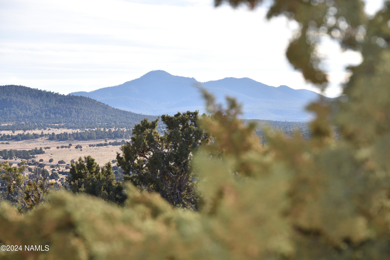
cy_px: 130
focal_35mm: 105
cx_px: 195
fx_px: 1137
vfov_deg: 13.0
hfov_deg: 19.5
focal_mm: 105
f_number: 7.1
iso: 100
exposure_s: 1/200
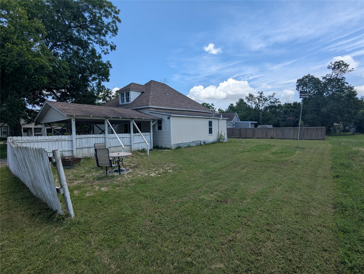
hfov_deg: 94.4
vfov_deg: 78.2
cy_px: 137
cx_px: 182
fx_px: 168
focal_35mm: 16
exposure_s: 1/2037
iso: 56
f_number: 2.2
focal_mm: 2.35
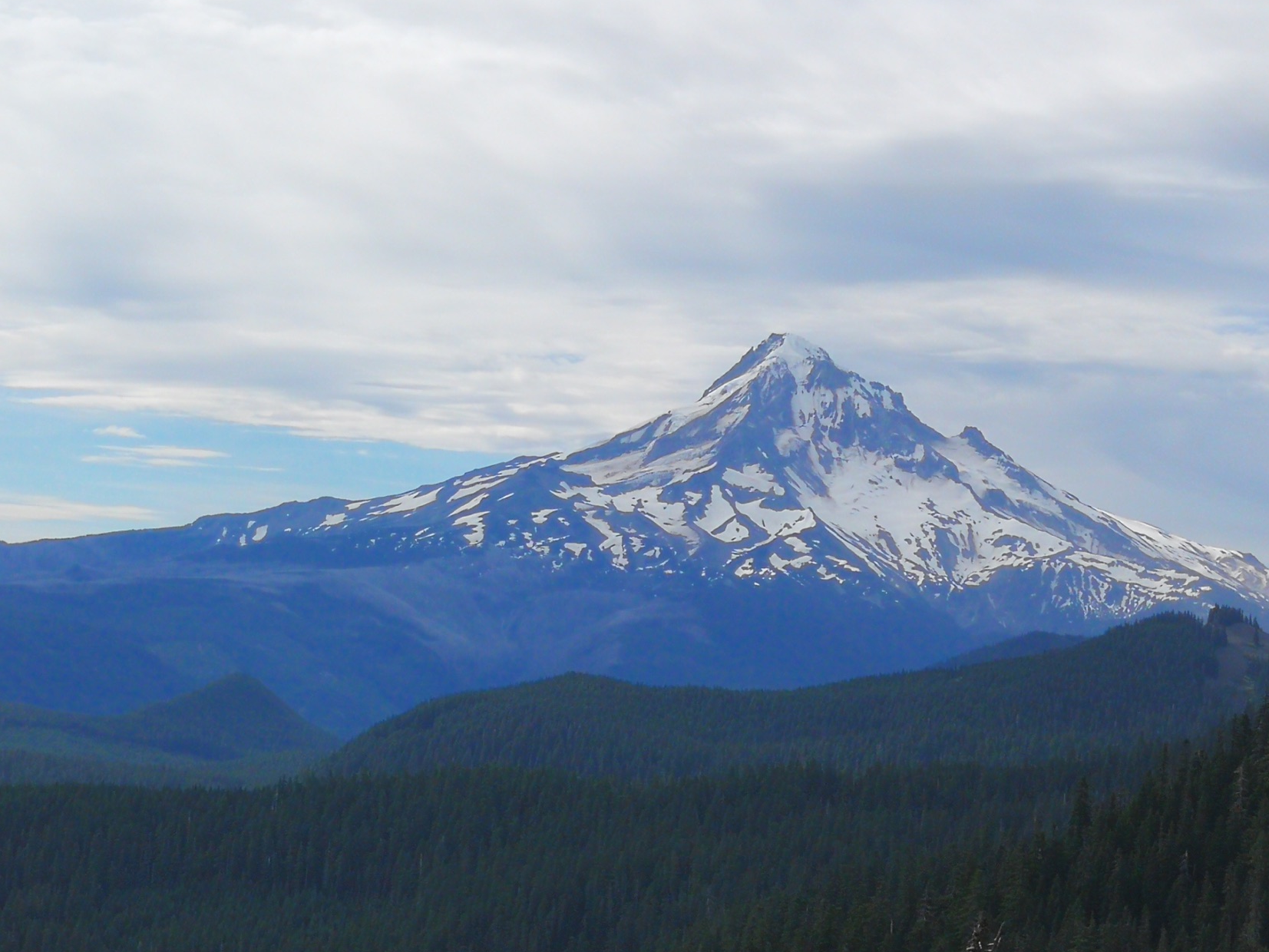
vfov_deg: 17.2
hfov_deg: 22.7
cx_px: 690
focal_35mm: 86
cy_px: 502
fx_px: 3153
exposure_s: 1/2000
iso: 50
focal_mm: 3.95
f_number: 2.2
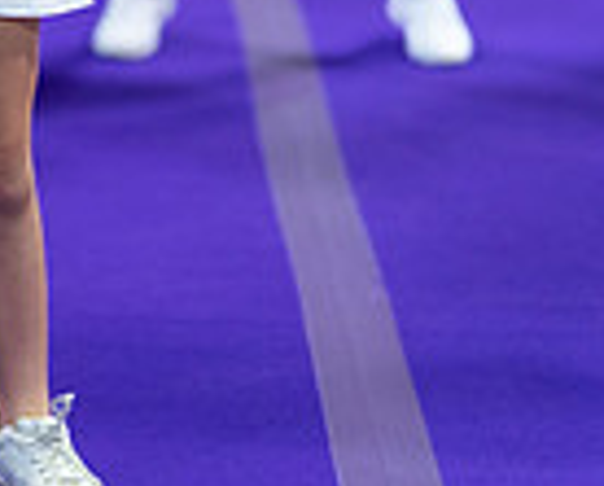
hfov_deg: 9.6
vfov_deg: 7.7
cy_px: -234
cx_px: -114
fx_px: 3529
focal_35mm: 197
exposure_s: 1/640
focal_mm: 50
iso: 1000
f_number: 1.2
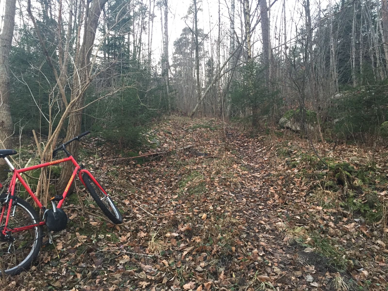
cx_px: 194
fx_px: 325
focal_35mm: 29
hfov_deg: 61.7
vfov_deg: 48.2
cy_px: 146
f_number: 2.2
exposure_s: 1/33
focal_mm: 4.15
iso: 160
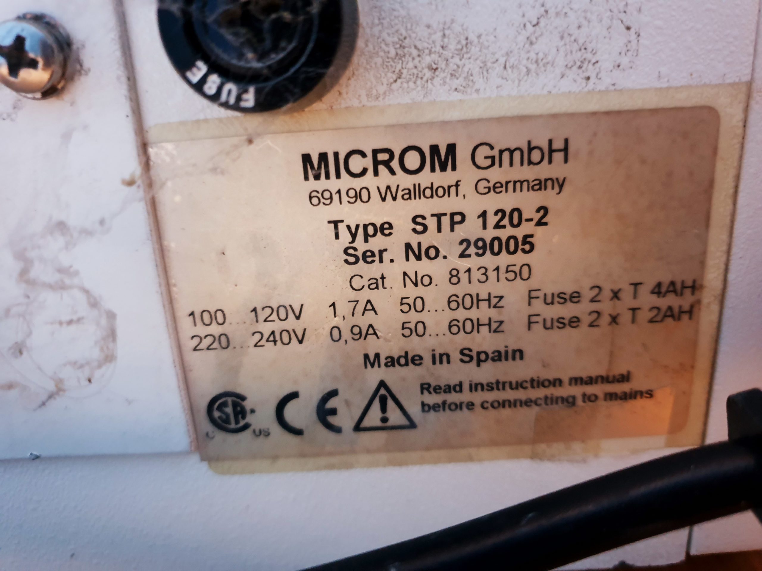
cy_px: 286
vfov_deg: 53.1
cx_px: 381
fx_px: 572
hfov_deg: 67.3
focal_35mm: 26
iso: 320
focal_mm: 4.3
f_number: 1.5
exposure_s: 1/13
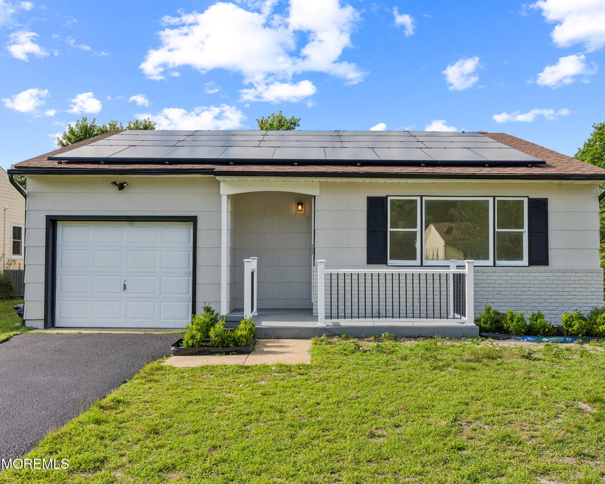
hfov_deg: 52.8
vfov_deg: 43.4
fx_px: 609
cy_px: 243
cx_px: 320
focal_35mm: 34
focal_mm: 20
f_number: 11
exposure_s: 1/125
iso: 250
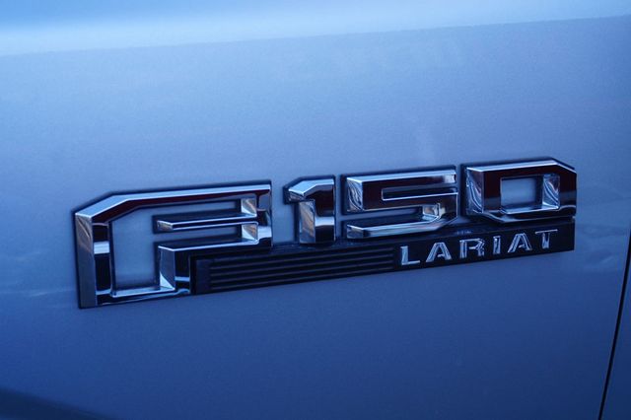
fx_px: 893
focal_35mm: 51
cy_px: 210
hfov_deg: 38.9
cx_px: 316
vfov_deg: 26.5
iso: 100
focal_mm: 34
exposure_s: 1/60
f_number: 6.3
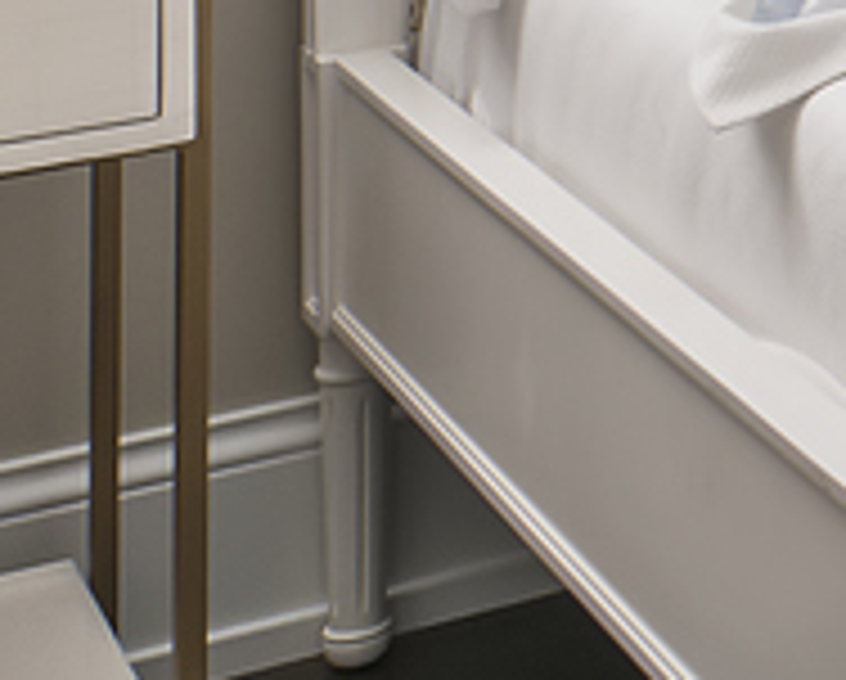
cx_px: 2241
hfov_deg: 11.4
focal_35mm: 129
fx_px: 3235
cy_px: -779
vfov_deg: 10.7
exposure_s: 1/13
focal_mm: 16
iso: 400
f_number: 7.1
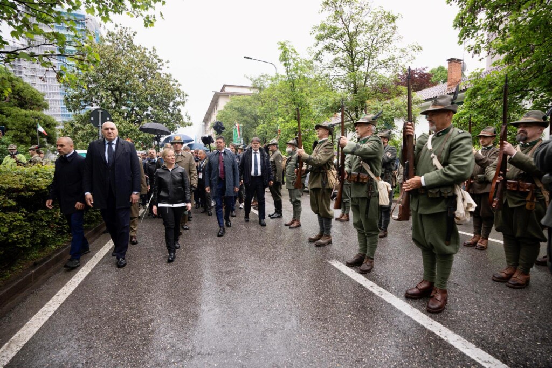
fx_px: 245
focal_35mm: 16
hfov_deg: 96.7
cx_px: 276
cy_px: 184
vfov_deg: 73.8
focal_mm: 16
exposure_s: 1/200
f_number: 4
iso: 320
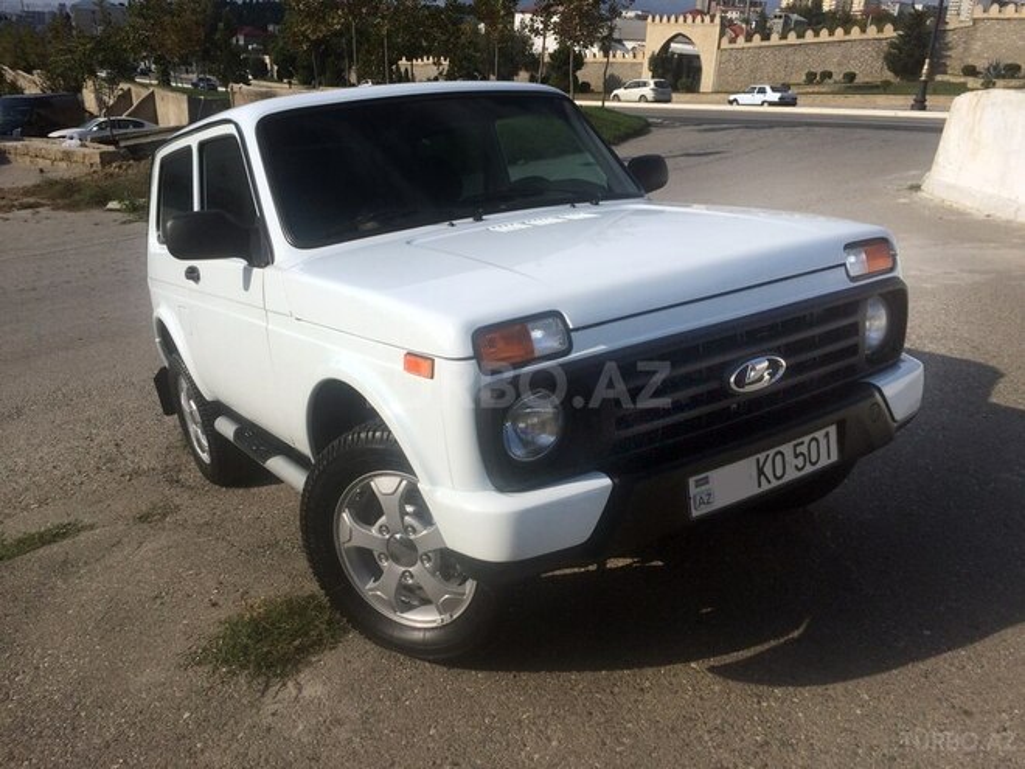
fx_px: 859
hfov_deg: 61.7
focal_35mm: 29
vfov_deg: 48.2
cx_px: 512
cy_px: 384
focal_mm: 4.15
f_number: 2.2
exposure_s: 1/4115
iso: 32
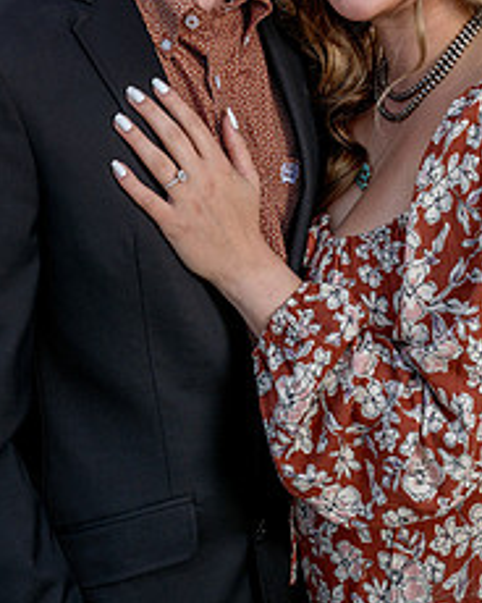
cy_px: 60
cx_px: 283
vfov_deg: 17.2
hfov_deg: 14.0
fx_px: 1961
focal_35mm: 110
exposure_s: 1/160
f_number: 5.6
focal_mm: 60
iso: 160
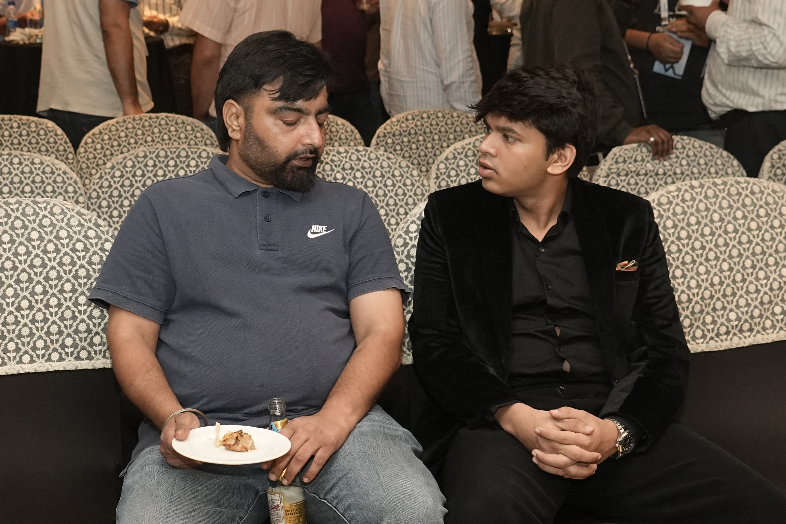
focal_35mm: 65
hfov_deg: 30.9
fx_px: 1419
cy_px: 219
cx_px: 322
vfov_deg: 20.9
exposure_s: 1/125
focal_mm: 29
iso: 2500
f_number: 4
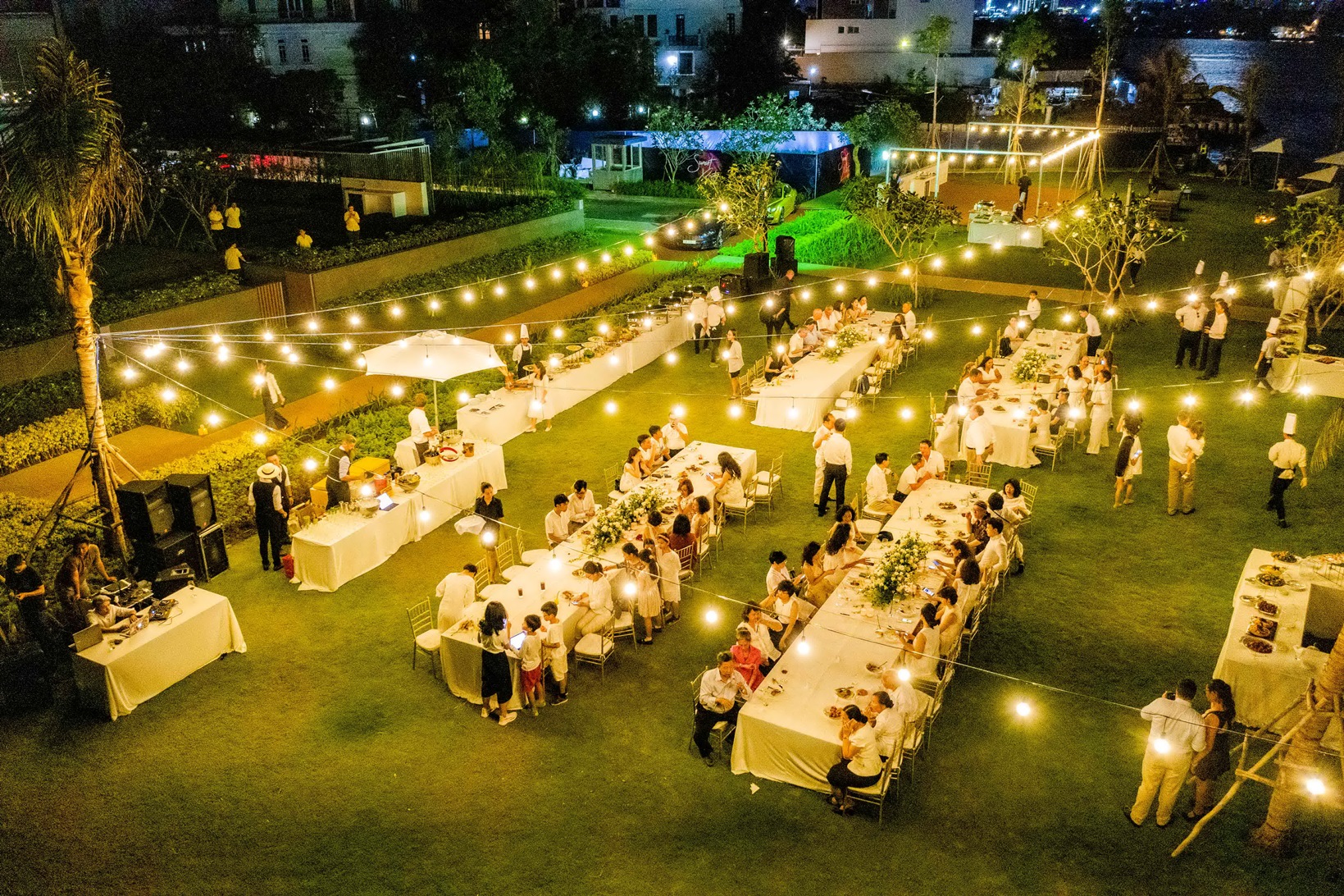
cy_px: 448
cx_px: 672
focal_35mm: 28
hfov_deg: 65.5
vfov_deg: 46.4
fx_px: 1045
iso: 3200
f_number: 2.8
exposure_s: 1/40
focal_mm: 10.26
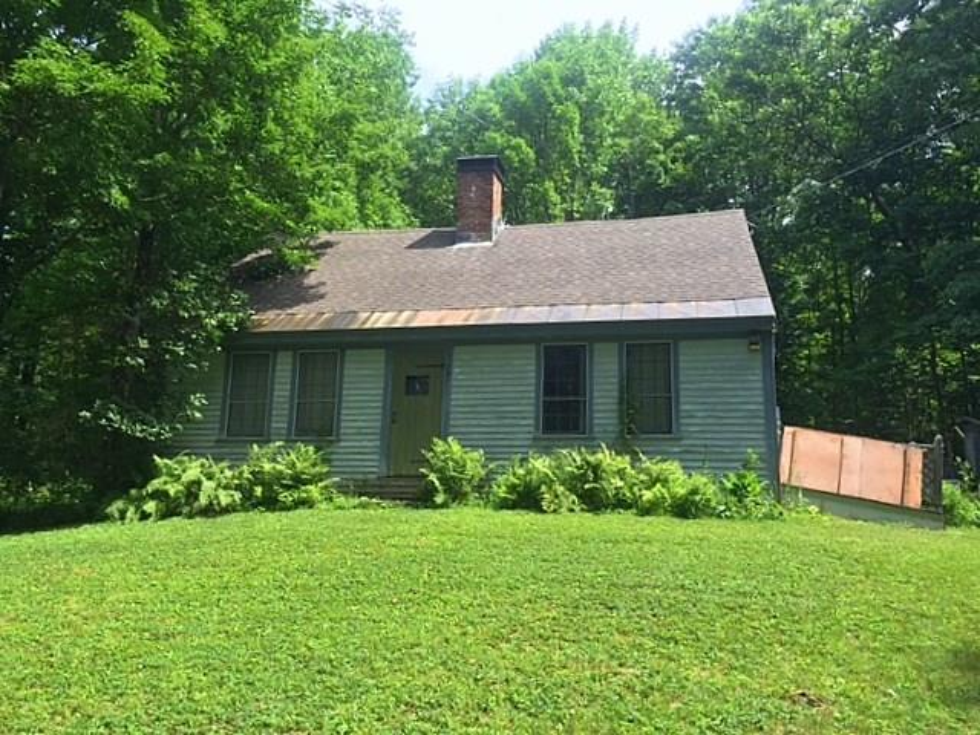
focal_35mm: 29
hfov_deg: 61.7
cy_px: 368
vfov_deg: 48.2
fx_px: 821
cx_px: 490
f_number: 2.2
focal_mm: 4.15
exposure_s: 1/494
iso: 32
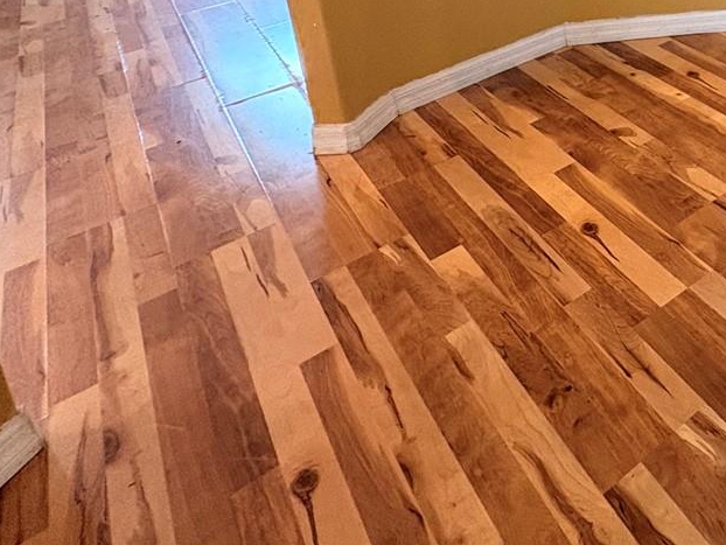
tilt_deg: -10.1
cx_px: 863
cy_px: -154
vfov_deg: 31.3
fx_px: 755
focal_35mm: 36
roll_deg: +3.2
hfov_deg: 38.5
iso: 320
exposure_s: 1/60
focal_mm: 2.22
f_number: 2.2
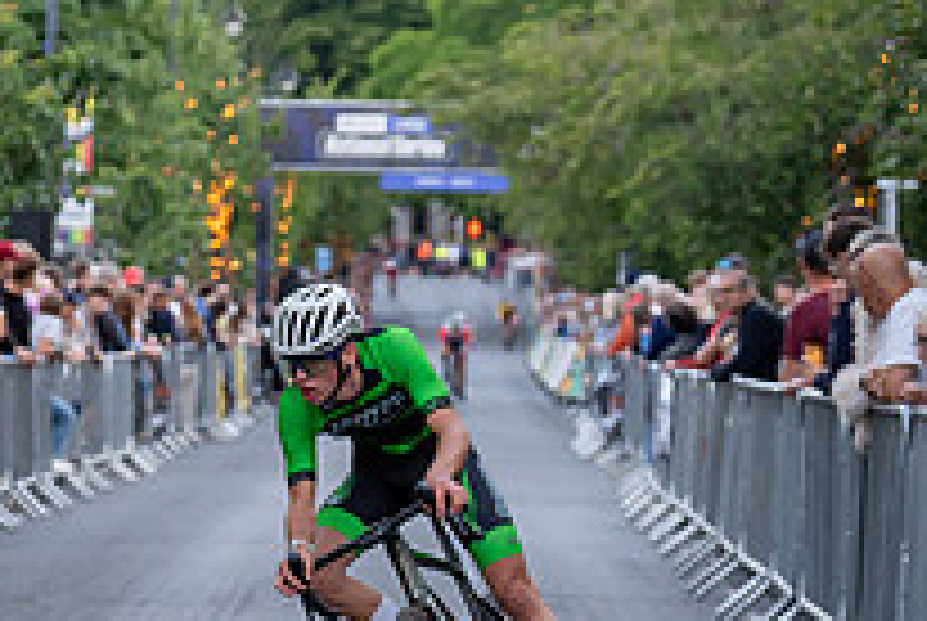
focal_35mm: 197
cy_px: 403
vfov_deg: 7.0
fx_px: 5080
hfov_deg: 10.3
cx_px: -189
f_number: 3.5
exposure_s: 1/800
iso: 2000
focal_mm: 70
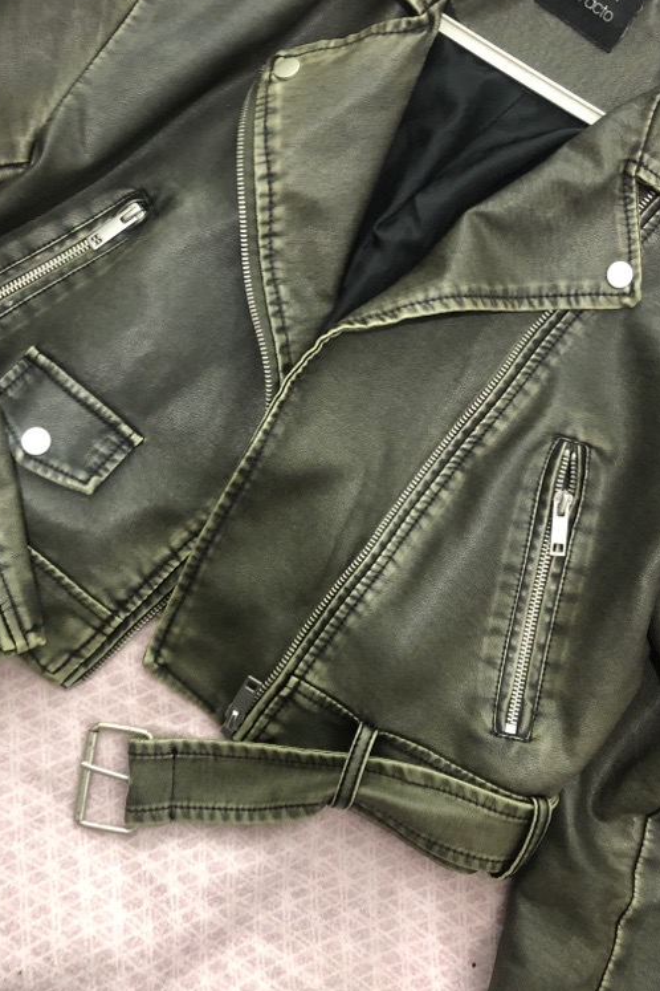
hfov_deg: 34.2
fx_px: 1072
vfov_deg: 49.3
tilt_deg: -86.3
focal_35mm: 39
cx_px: 315
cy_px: 409
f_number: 1.8
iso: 100
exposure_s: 1/6
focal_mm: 4
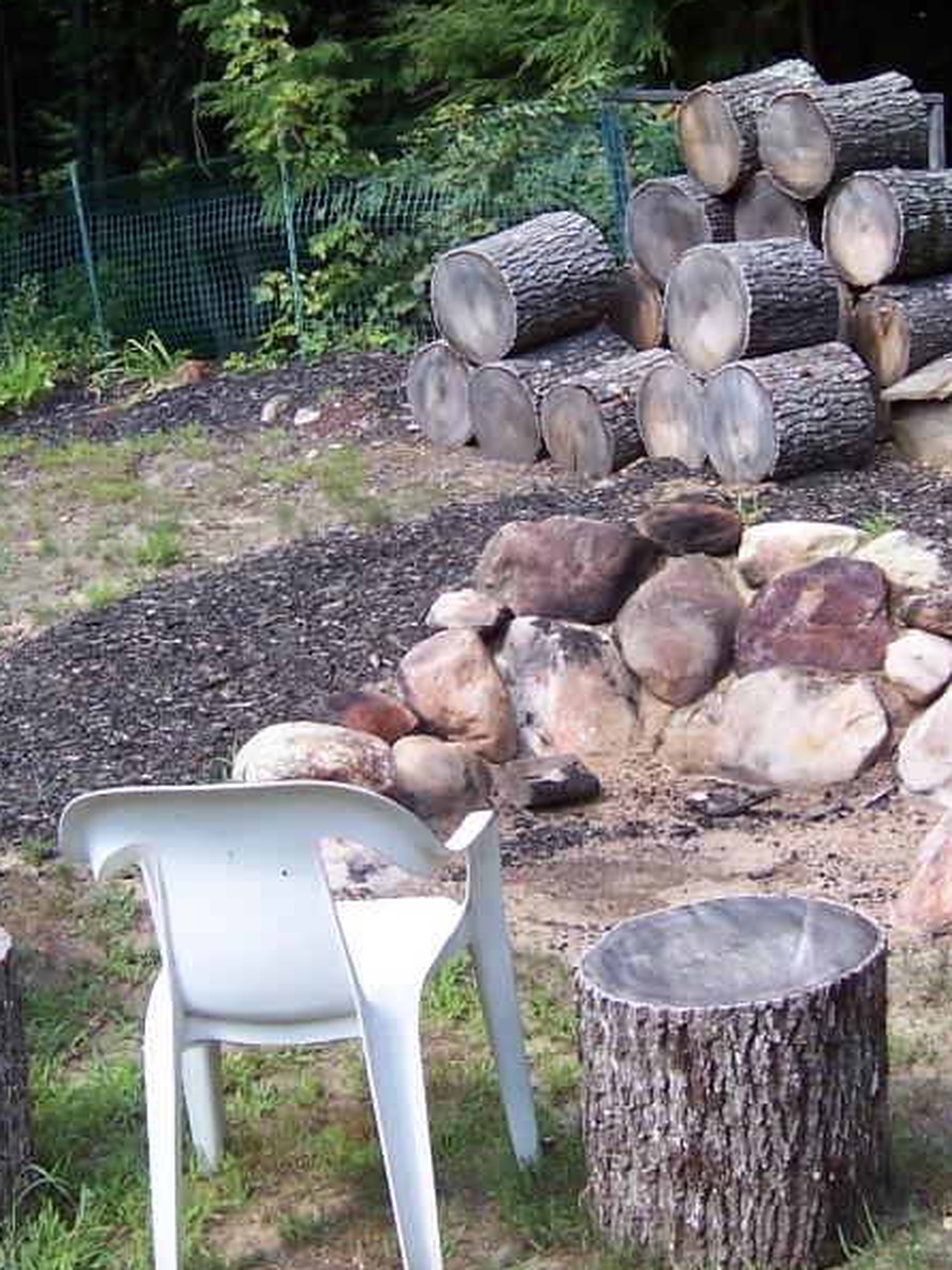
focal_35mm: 62
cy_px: 489
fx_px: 2274
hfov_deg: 23.6
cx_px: 568
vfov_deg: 31.1
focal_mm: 5.6
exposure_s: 1/125
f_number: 3.4
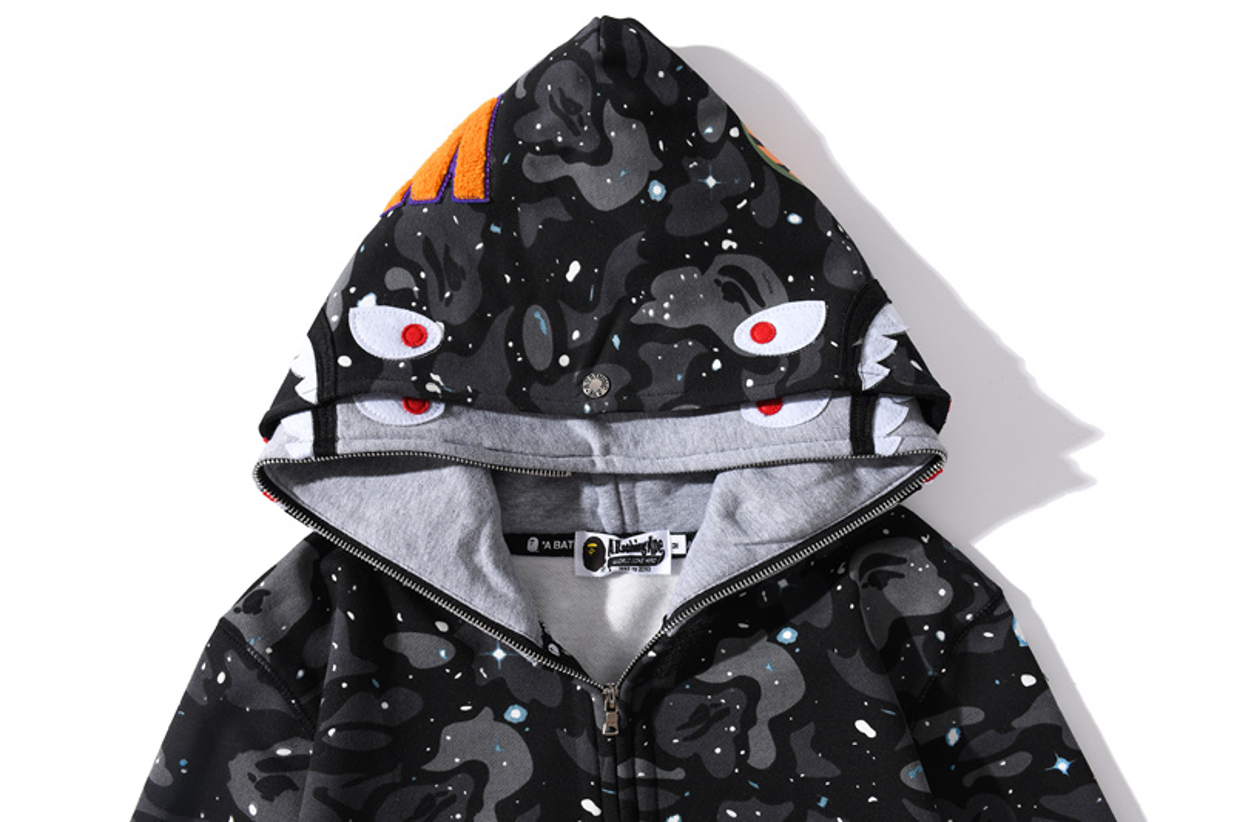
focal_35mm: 34
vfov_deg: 38.9
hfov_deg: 55.8
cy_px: 411
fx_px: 1165
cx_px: 617
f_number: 8
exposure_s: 1/125
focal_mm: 23
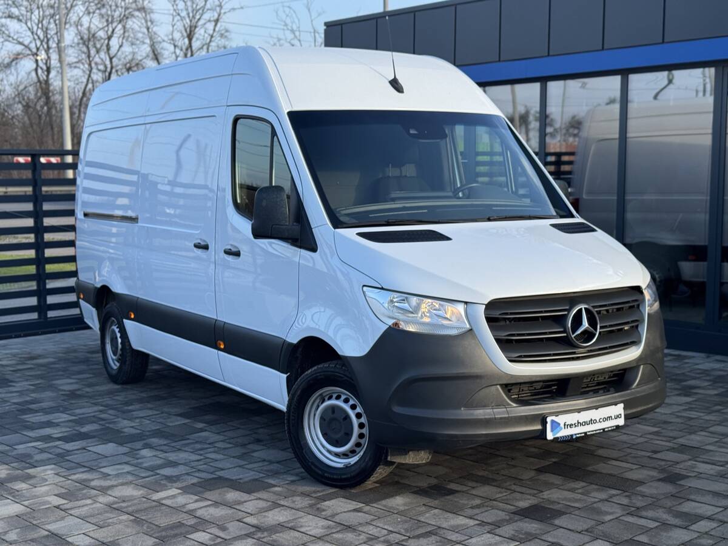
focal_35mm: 48
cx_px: 364
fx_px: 1009
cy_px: 273
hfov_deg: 39.7
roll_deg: +0.2
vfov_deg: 30.3
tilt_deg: -5.7
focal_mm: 6.76
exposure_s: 1/1312
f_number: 1.78
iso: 64
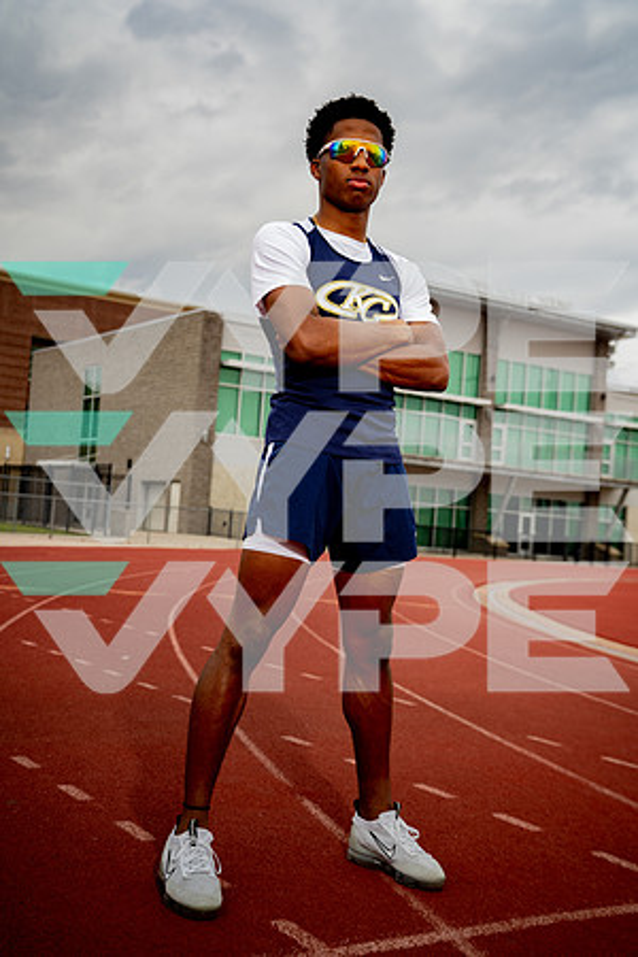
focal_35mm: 43
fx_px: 1143
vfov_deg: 45.4
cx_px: 319
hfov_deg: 31.2
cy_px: 478
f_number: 4.5
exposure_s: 1/250
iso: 200
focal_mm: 43
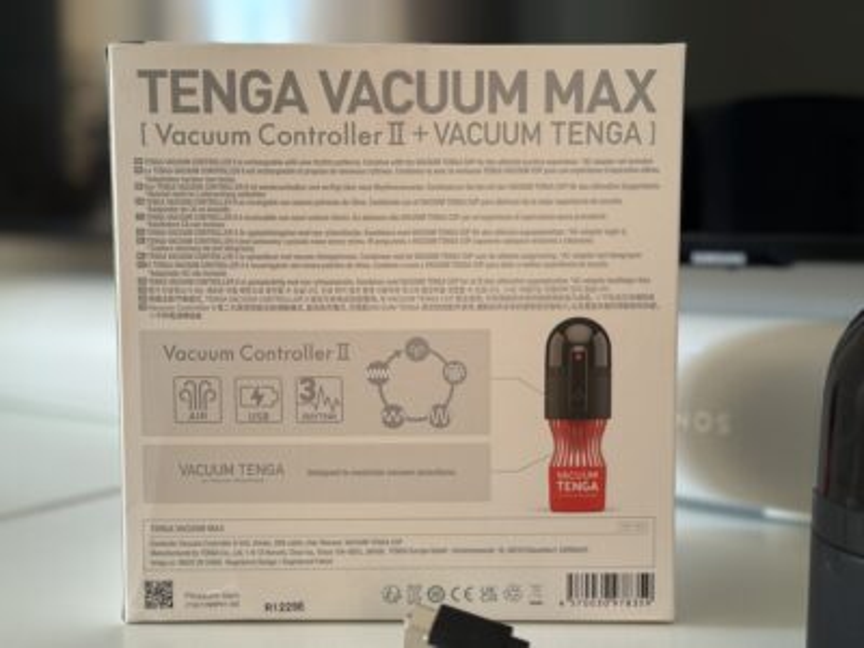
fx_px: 1198
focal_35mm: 48
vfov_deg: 30.3
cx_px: 432
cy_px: 324
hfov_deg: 39.7
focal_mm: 6.76
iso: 100
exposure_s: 1/67
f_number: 1.78
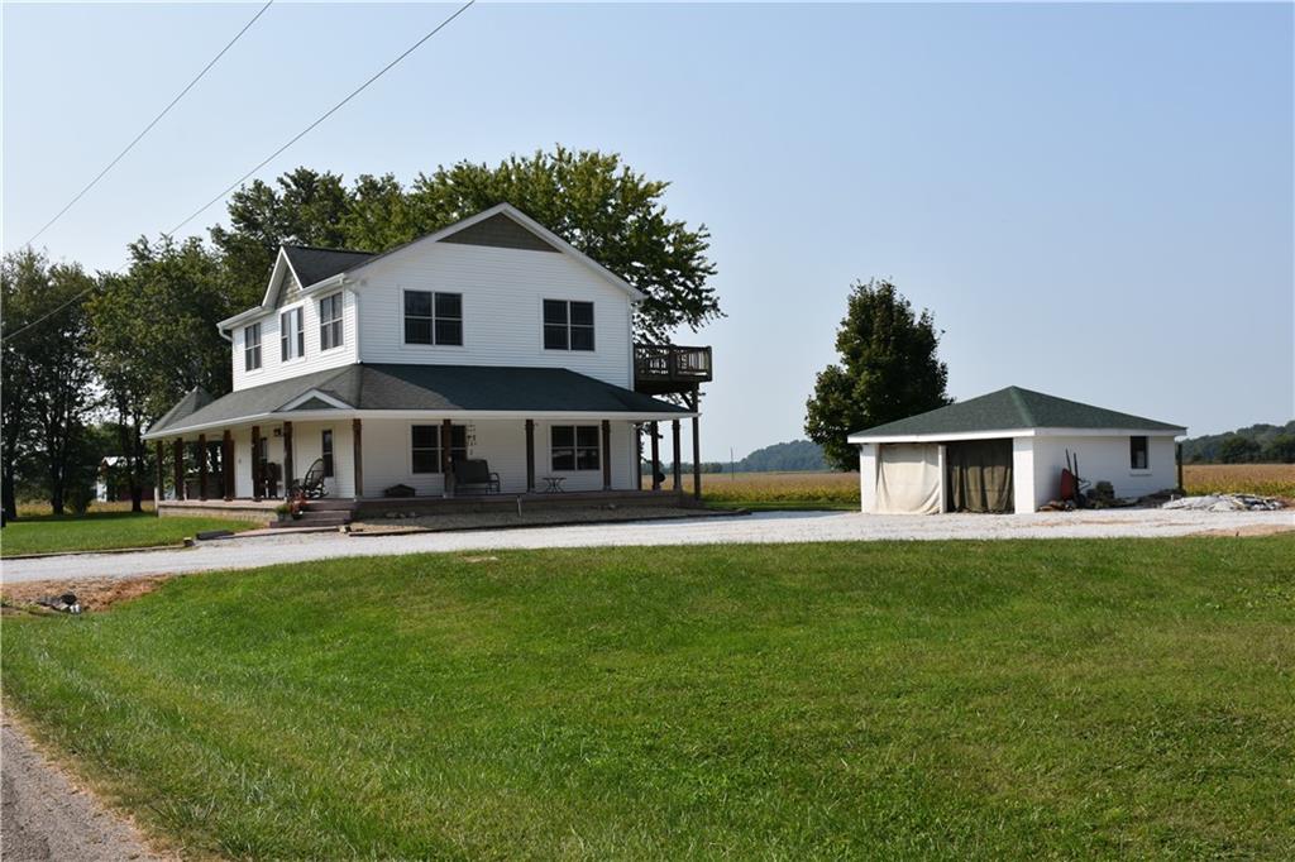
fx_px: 1241
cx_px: 648
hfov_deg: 55.1
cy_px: 431
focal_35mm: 34
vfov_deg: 38.3
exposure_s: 1/500
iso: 140
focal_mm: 23
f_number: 8
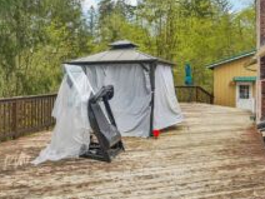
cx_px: 81
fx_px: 222
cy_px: 83
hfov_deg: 59.7
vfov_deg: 48.0
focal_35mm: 29
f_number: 8
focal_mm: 16
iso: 1600
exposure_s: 1/500
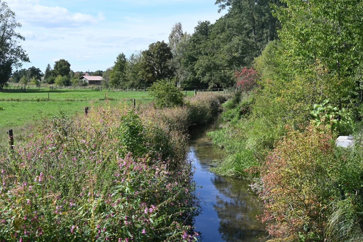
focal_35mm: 46
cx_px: 182
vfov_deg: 29.2
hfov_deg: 42.7
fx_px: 464
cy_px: 121
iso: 100
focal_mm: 46
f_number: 6.3
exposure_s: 1/320
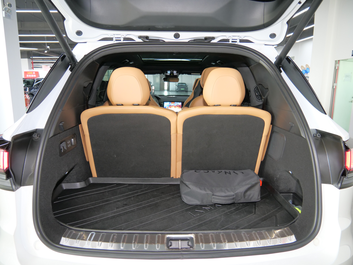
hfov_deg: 71.6
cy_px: 132
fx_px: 245
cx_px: 176
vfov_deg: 56.8
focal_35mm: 24
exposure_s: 1/15
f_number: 3.5
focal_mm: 12
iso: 800
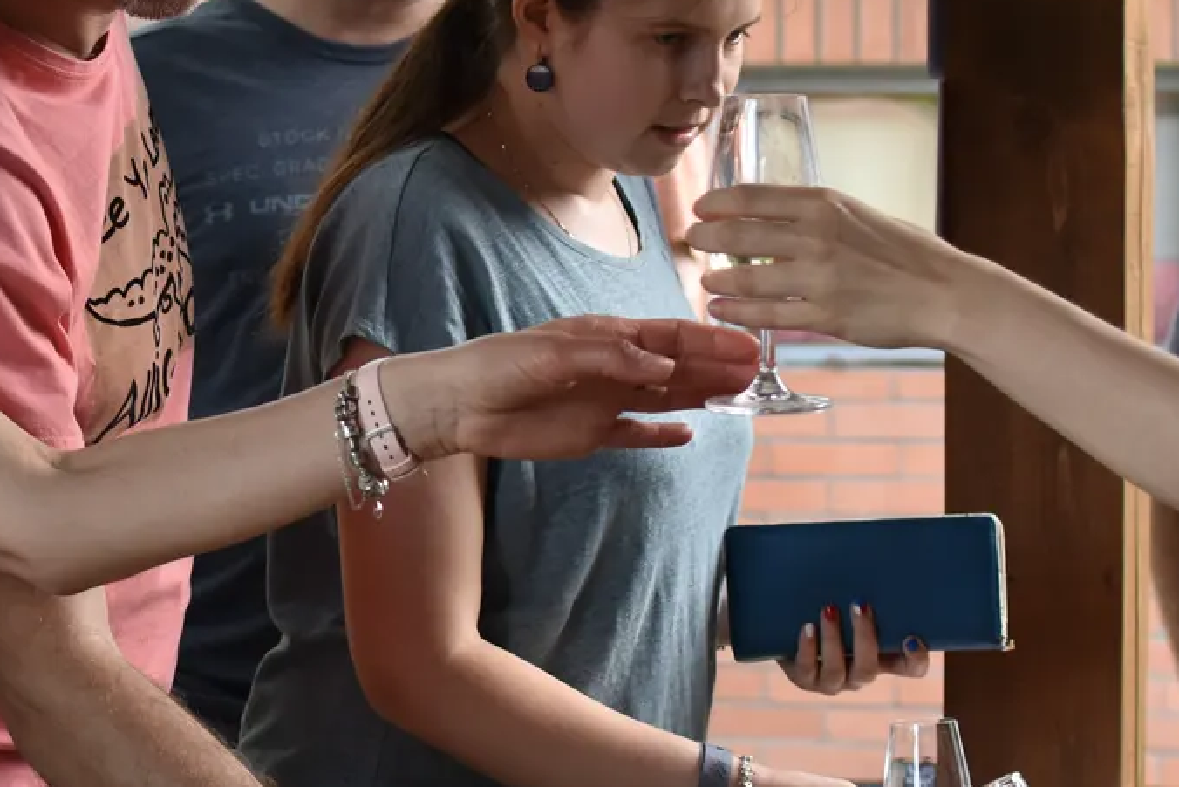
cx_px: 235
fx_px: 4068
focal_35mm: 124
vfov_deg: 11.0
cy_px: 374
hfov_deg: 16.4
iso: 640
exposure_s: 1/200
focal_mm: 35
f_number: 3.2
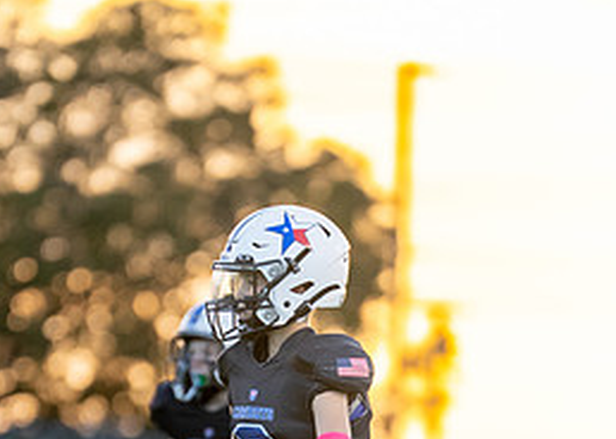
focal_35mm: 643
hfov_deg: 3.1
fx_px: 11243
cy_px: 517
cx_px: 274
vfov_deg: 2.2
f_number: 2.8
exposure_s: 1/1000
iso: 640
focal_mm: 200
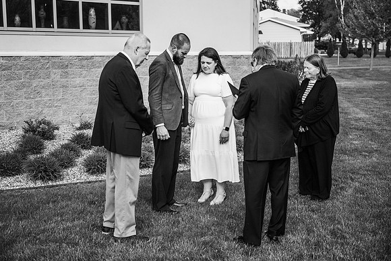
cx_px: 189
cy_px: 130
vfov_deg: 29.6
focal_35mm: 45
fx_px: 494
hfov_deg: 43.2
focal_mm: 44
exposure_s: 1/5000
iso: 200
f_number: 2.8
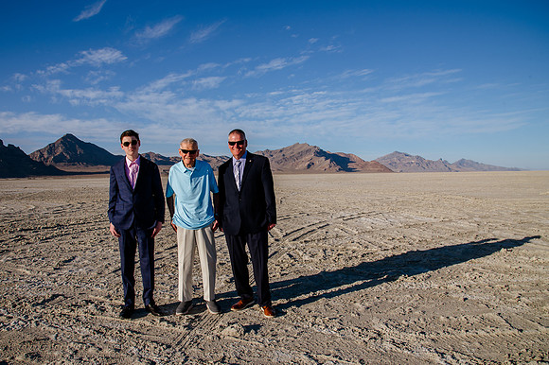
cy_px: 204
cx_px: 239
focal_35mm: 27
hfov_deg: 66.7
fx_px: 415
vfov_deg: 47.5
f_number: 11
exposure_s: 1/320
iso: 200
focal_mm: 24
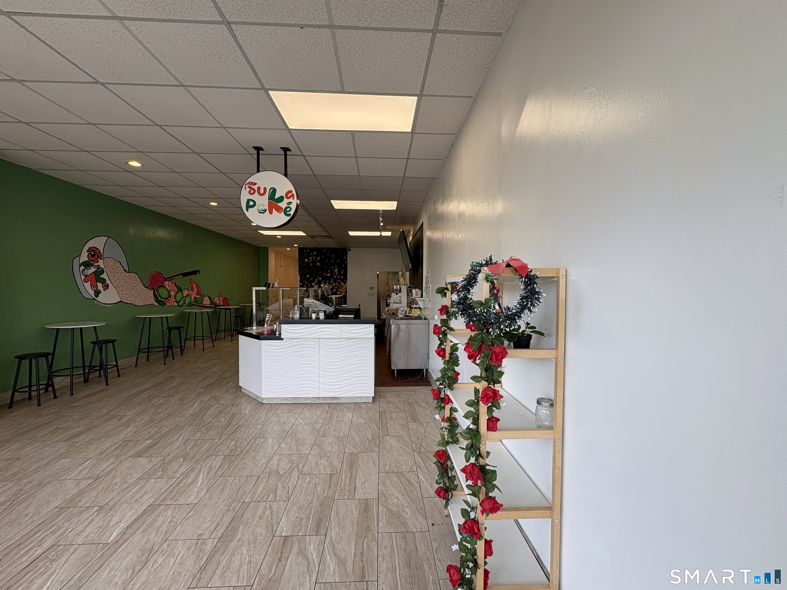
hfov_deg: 102.1
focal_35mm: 14
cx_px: 394
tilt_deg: -1.9
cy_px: 295
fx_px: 318
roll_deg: +0.0
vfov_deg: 85.7
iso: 64
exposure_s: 1/120
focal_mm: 2.22
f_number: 2.2
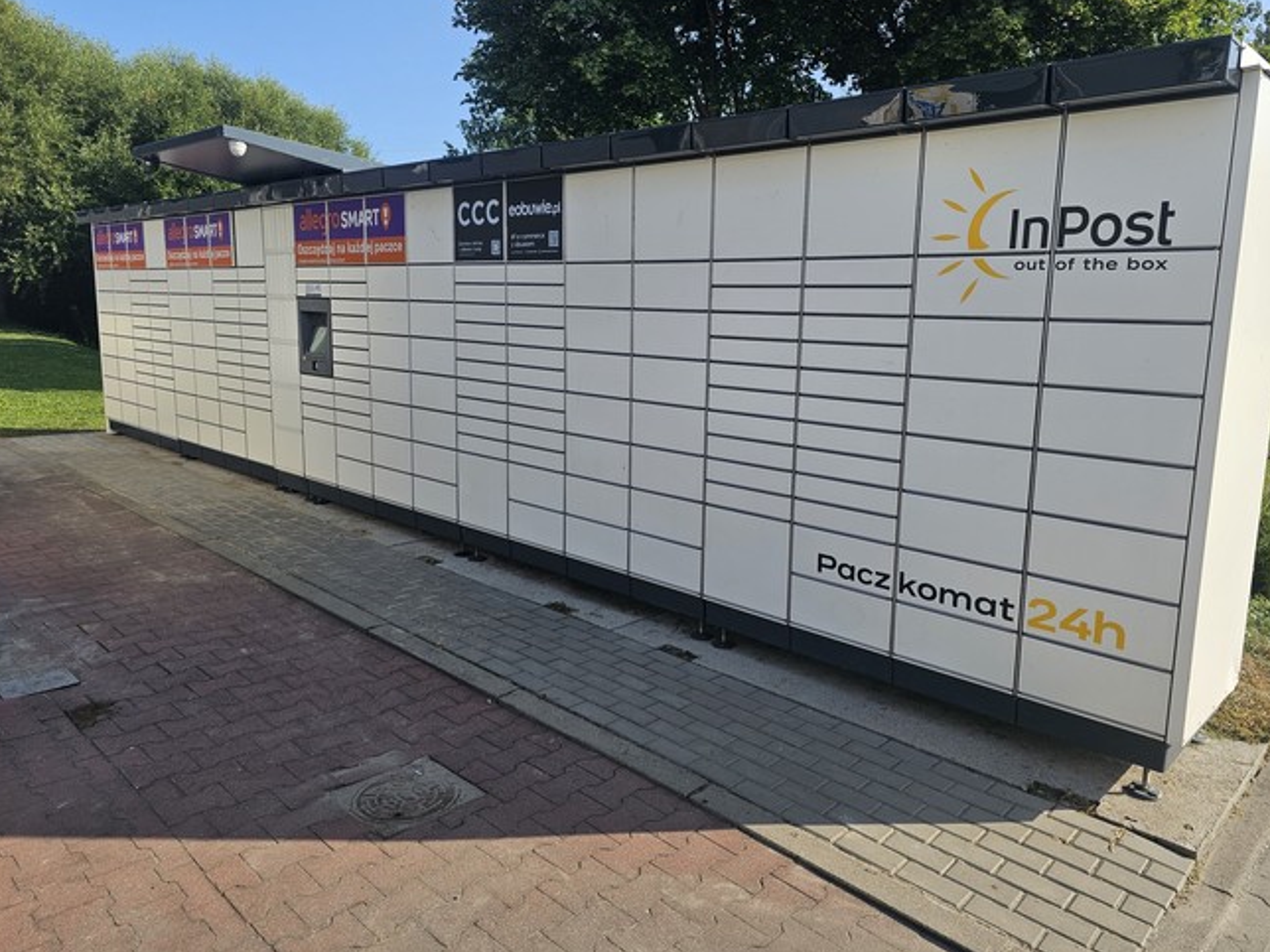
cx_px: 672
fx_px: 917
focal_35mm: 25
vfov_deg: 54.9
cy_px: 464
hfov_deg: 69.3
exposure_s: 1/472
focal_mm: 6.3
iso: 10
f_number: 1.7
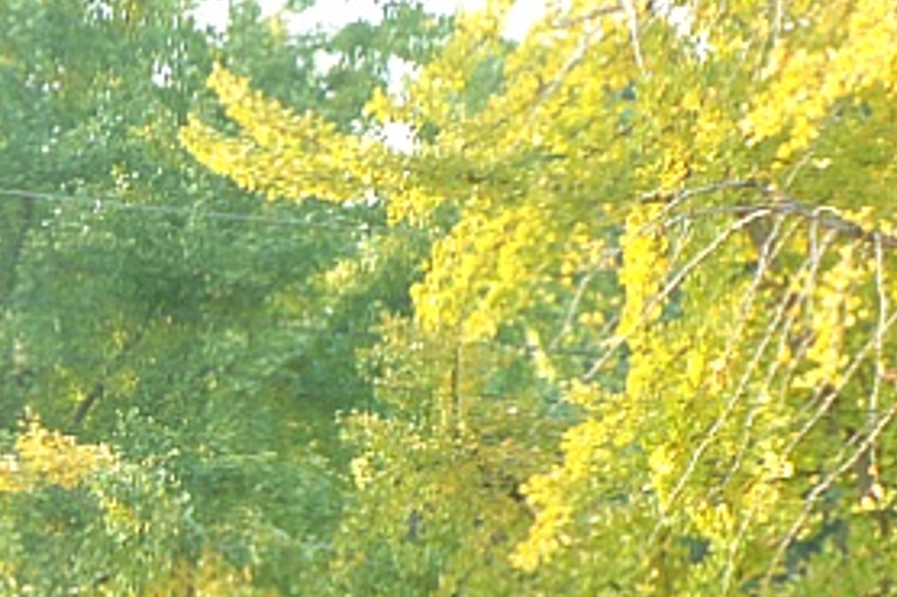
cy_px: 576
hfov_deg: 16.3
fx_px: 3063
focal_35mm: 123
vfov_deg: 11.0
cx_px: 3
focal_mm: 7.8
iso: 80
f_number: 3.2
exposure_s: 1/45
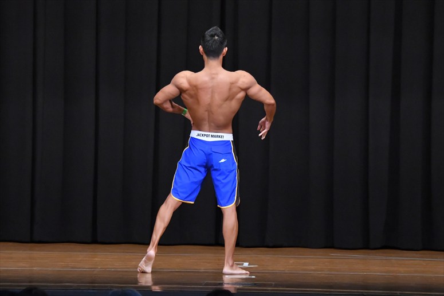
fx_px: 2774
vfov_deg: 6.1
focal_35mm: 225
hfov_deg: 9.2
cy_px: 148
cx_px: 222
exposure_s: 1/400
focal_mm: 150
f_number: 5.6
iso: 8000
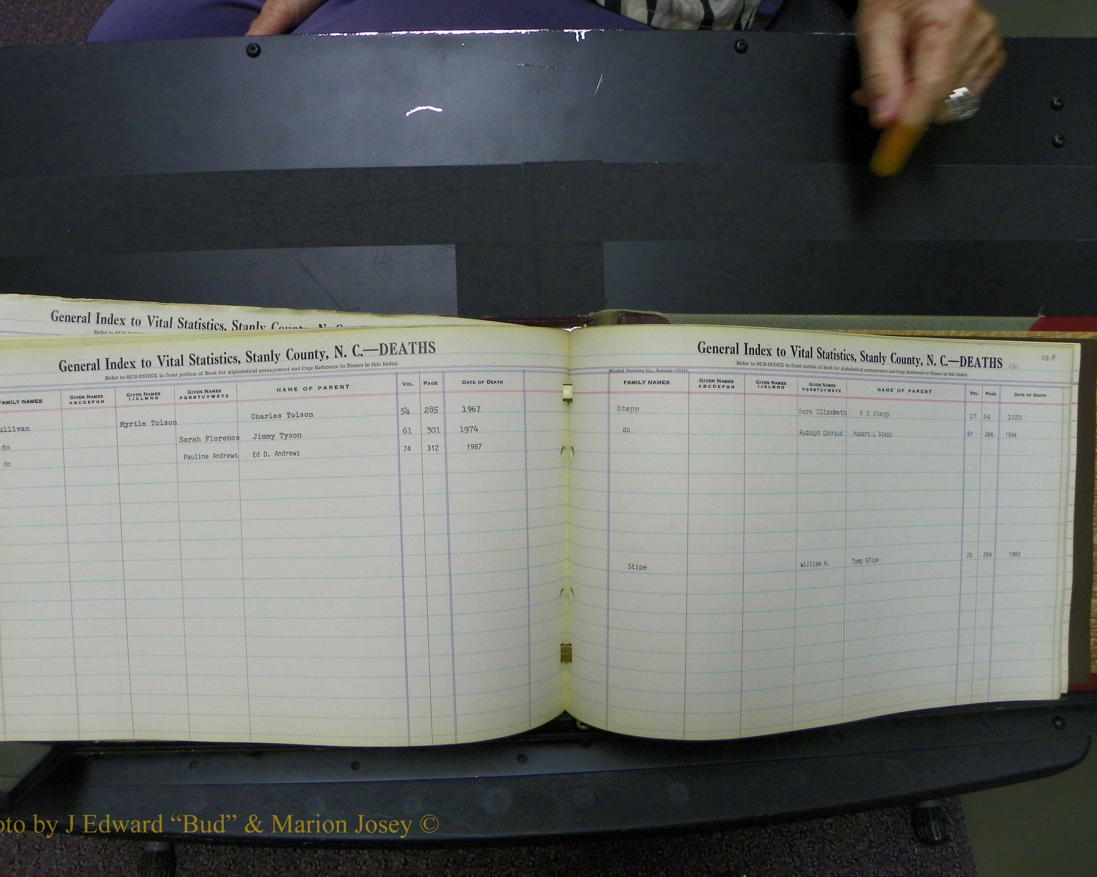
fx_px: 909
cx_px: 509
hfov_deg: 62.1
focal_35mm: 28
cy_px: 424
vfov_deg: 51.5
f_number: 2.8
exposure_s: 1/30
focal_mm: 4.6
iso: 100
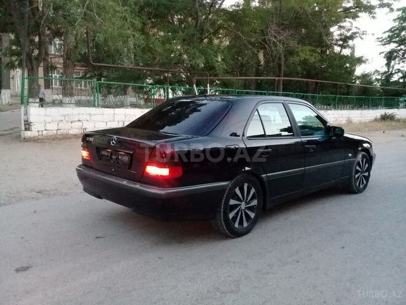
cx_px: 203
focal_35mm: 31
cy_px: 152
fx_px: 364
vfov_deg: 45.4
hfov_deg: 58.4
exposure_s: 1/25
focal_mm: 3.3
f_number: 2.2
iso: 640
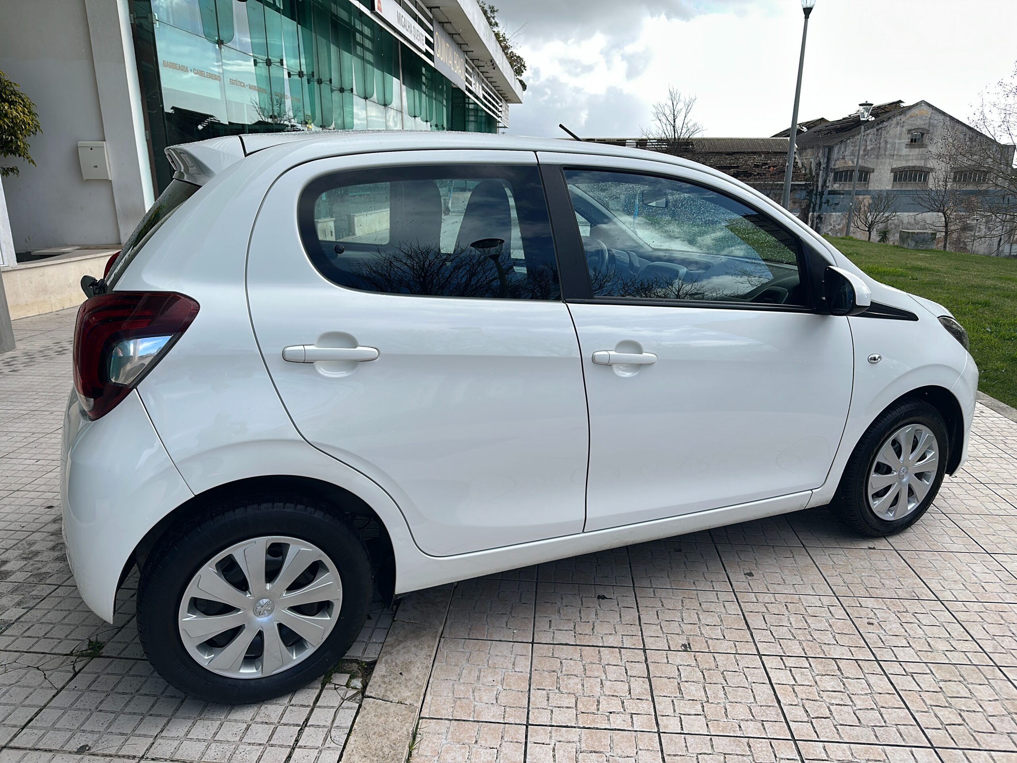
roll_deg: -0.1
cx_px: 508
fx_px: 705
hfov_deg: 71.6
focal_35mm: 24
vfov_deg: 56.8
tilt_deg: -15.6
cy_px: 382
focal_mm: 6.86
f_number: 1.78
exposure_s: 1/2075
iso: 57
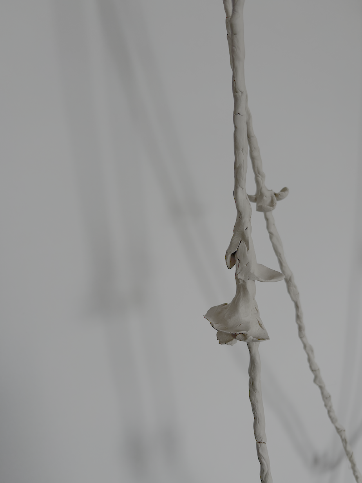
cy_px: 246
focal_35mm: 27
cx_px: 177
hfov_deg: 51.3
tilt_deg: -9.7
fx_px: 377
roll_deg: -0.8
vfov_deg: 65.3
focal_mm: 5.96
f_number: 1.6
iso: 125
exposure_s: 1/103
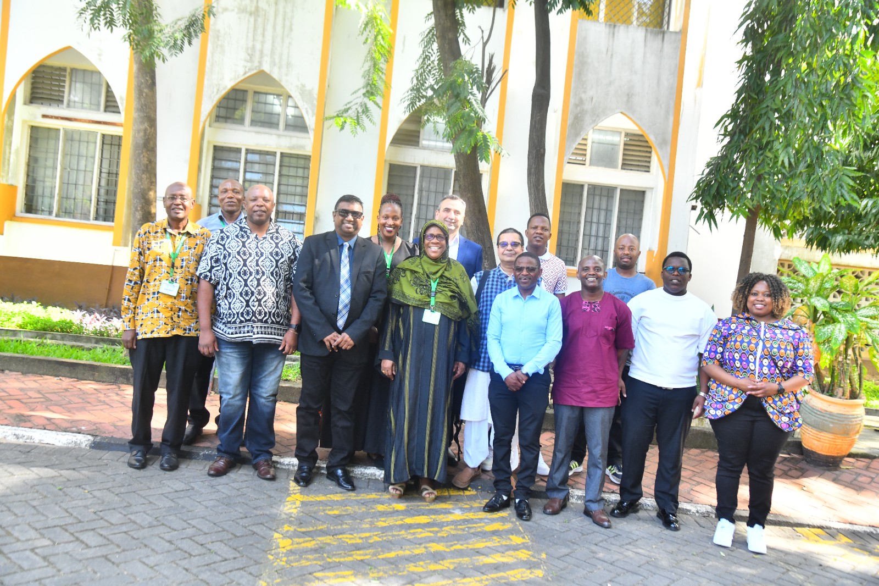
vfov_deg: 41.1
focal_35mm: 32
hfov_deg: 58.7
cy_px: 293
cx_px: 440
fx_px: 781
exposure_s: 1/250
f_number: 4.5
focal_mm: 32
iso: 1000
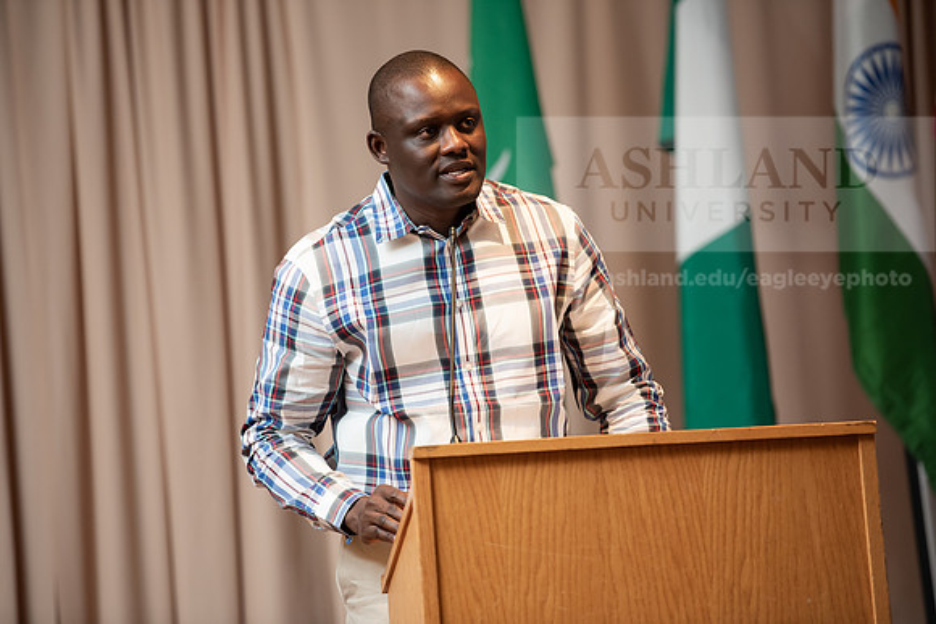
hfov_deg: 11.4
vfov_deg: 7.6
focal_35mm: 180
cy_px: 312
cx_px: 468
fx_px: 4681
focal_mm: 180
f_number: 3.2
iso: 1250
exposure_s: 1/200
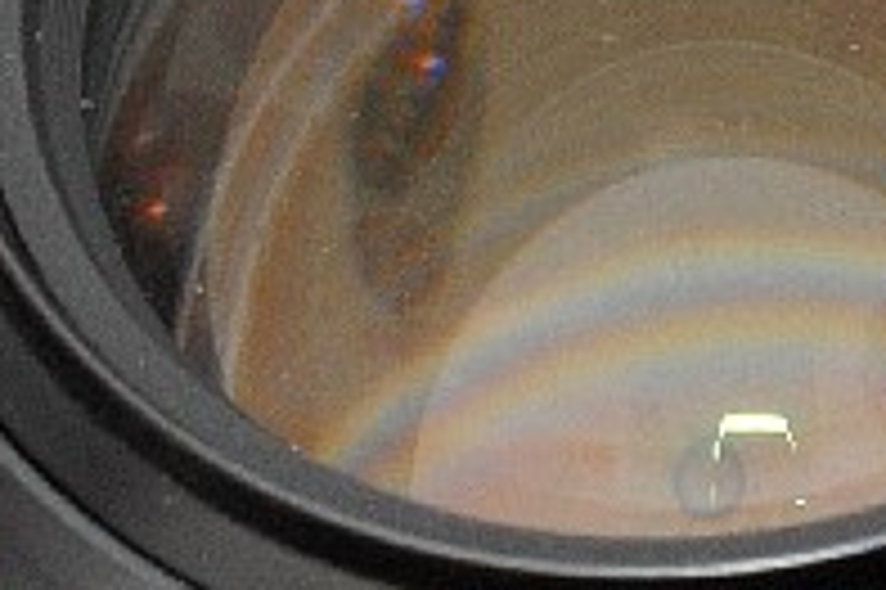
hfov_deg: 4.4
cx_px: 1853
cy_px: 79
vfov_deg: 3.0
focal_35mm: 458
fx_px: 11262
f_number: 10
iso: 800
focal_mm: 50
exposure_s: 1/60
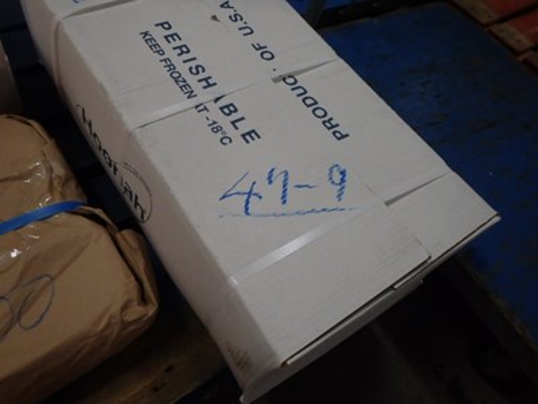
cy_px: 202
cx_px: 269
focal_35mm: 28
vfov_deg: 49.7
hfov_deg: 63.4
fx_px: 435
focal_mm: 5
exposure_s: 1/80
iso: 800
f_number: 3.9
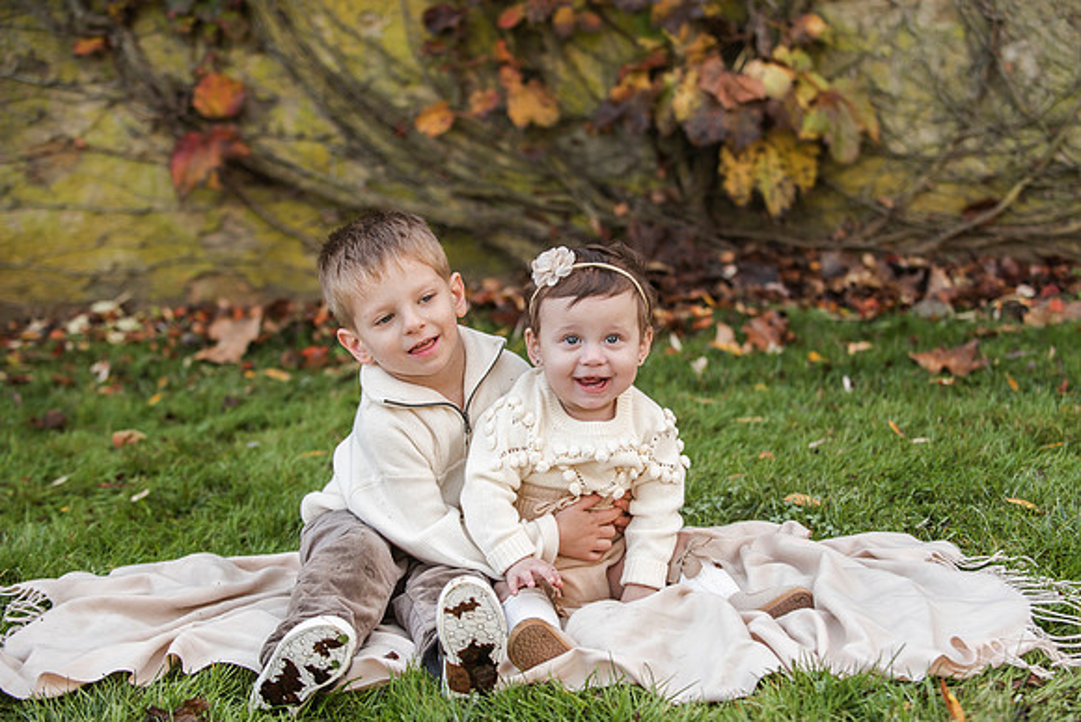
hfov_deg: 26.5
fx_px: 2298
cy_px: 395
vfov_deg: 17.8
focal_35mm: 77
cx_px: 591
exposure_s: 1/800
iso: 800
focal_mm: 70
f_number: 3.5
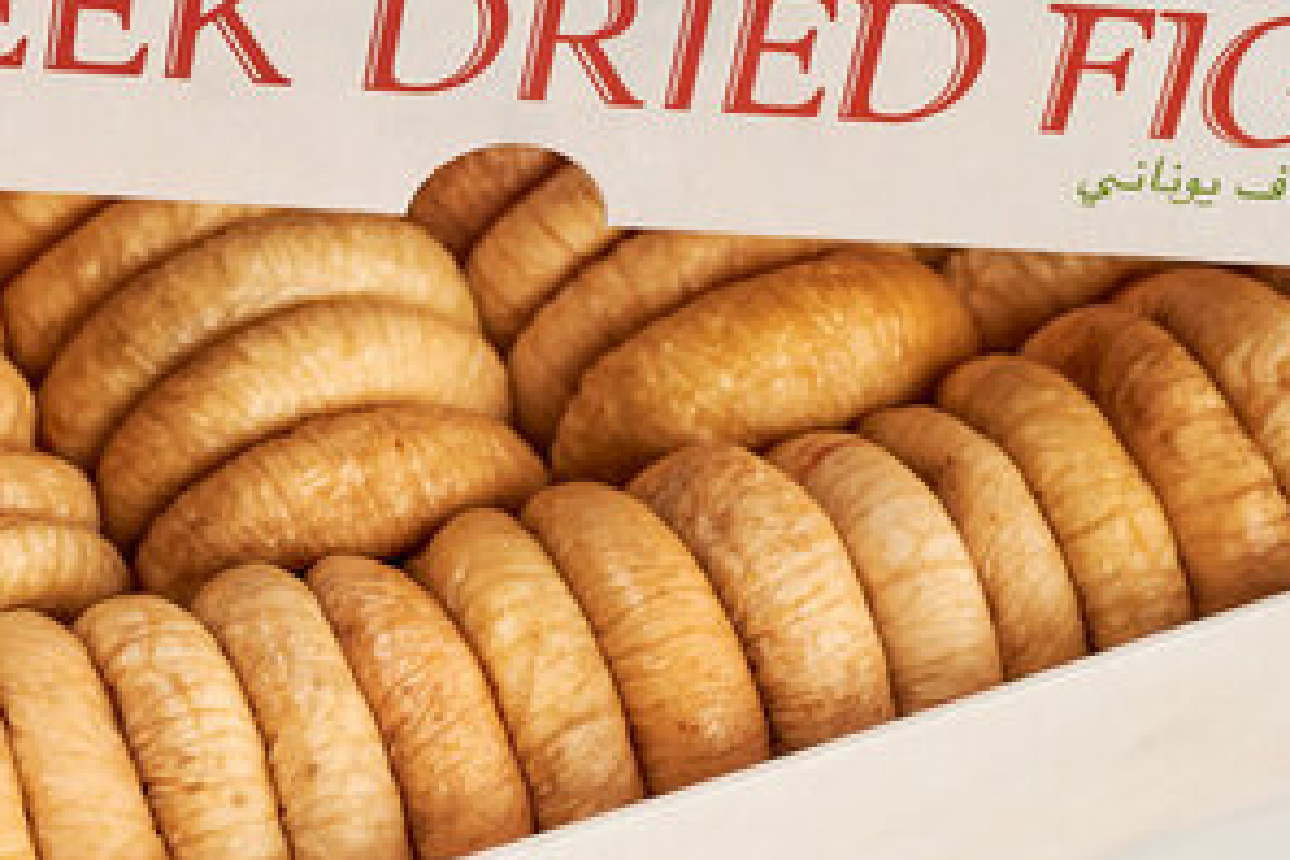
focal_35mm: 129
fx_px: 4622
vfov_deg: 10.6
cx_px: 15
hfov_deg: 15.6
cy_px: 410
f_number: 7.1
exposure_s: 1/160
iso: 100
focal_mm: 50
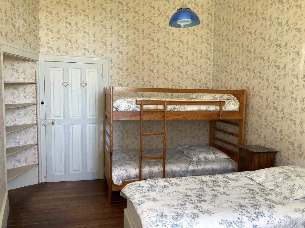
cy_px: 114
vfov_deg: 49.7
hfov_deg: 63.4
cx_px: 152
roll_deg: -2.5
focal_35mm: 28
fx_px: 247
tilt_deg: -5.1
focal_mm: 3.99
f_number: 1.8
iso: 80
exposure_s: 1/96
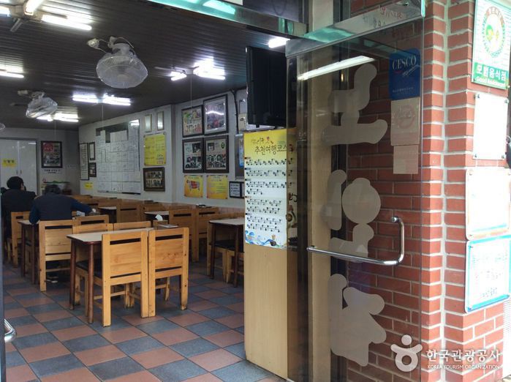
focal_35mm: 33
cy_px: 191
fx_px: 486
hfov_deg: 55.4
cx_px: 256
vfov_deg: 42.8
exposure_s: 1/40
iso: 32
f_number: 2.4
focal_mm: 3.3
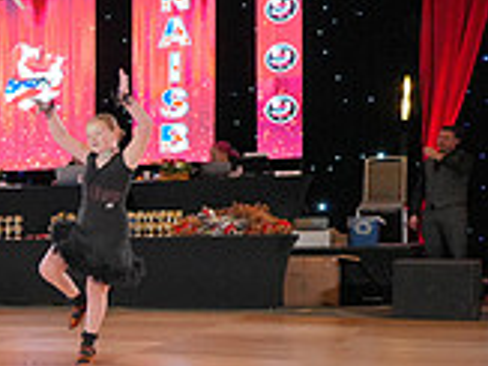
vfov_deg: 17.8
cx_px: -377
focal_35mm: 82
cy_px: 310
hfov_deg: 18.7
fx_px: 1155
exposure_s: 1/400
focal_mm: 24
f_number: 5.6
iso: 5000
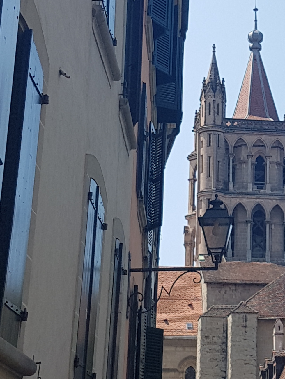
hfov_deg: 27.4
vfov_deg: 37.2
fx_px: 560
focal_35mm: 51
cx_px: 262
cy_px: 139
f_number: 1.7
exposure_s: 1/1880
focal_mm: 4.2
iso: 40
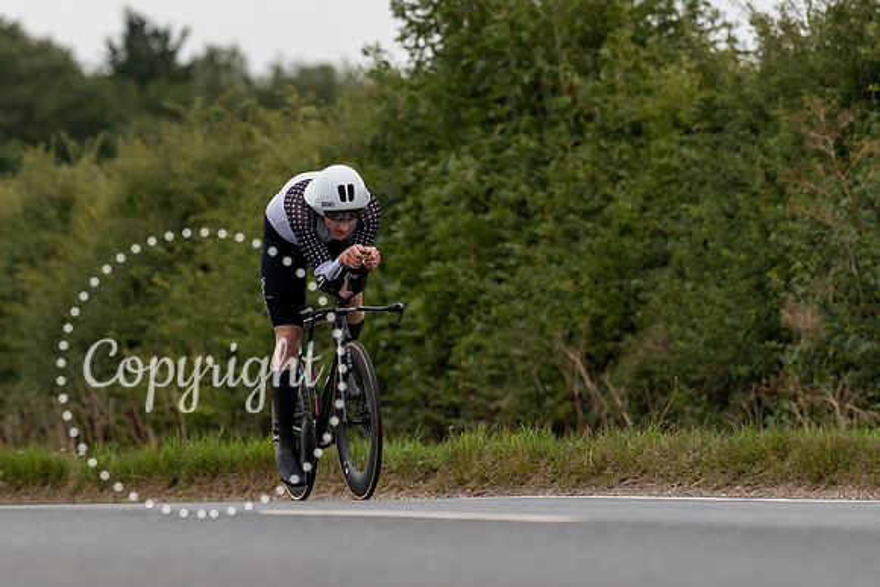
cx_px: 334
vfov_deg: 4.7
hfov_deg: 7.0
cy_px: 236
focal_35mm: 296
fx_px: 7227
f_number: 3.2
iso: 1000
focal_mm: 167
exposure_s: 1/1000
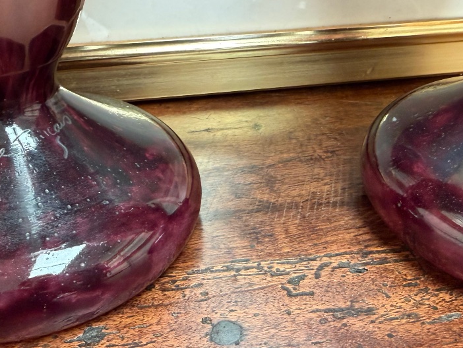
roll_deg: +0.7
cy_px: 165
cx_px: 274
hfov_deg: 45.5
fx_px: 549
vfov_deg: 35.1
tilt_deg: -34.2
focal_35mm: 41
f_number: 2.2
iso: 320
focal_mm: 2.22
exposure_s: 1/71
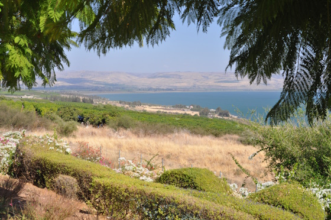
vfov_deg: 31.8
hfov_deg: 46.4
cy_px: 110
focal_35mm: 42
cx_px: 166
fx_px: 386
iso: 400
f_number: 13
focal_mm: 28
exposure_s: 1/640
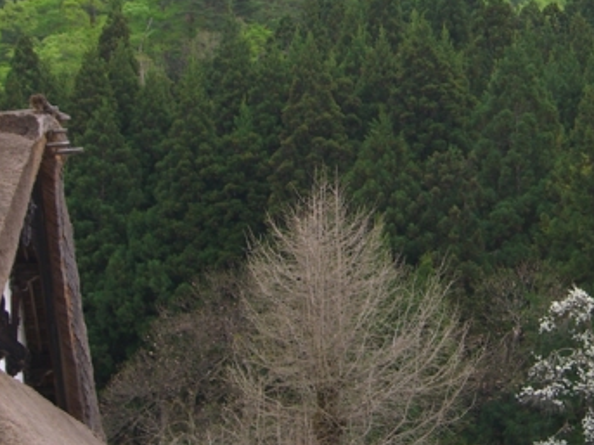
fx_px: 2281
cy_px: 126
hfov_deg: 14.8
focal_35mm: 133
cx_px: 431
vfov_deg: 11.1
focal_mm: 11.8
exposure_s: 1/200
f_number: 3.6
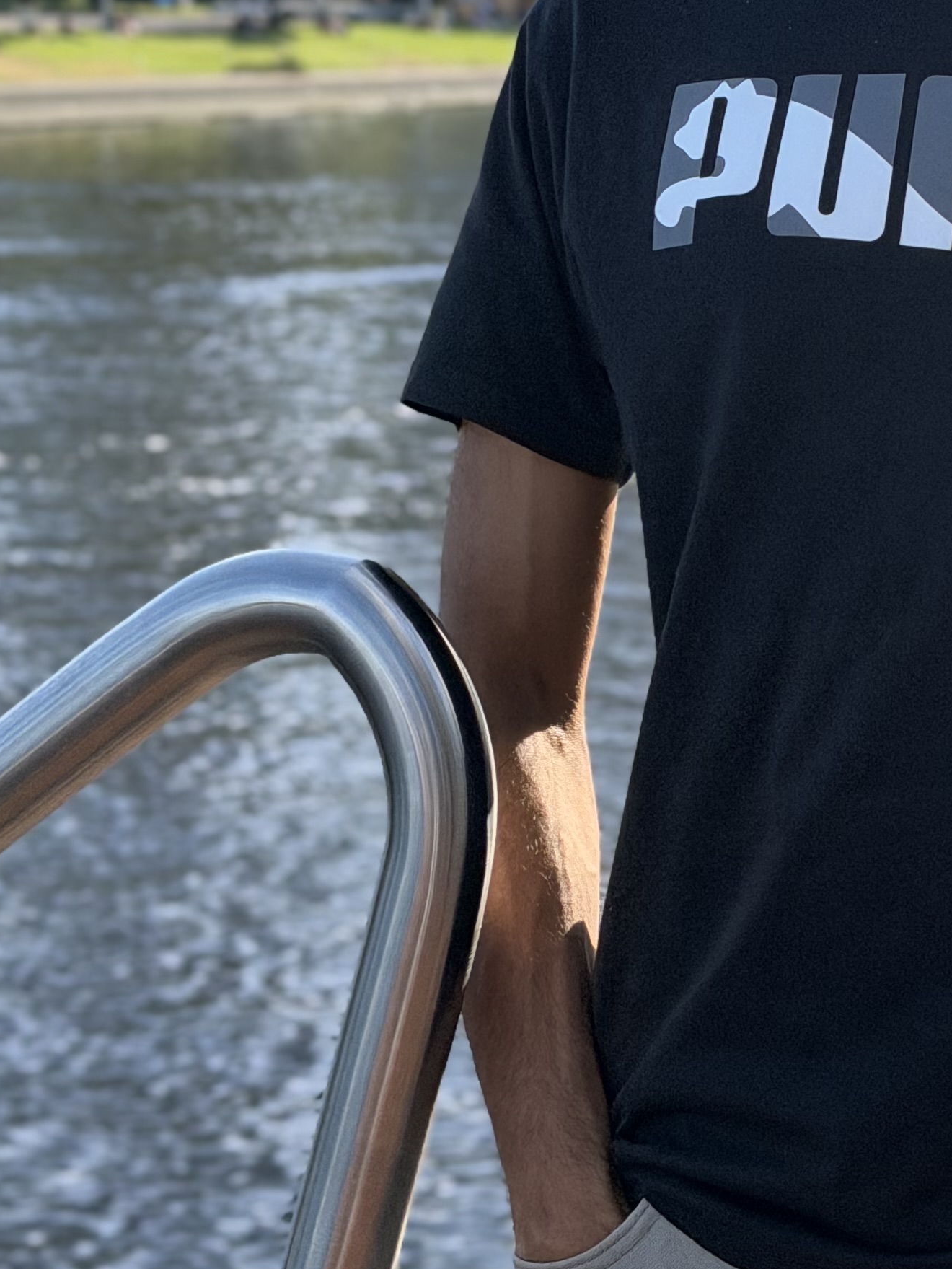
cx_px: 1036
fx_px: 4032
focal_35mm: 110
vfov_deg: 17.7
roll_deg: -0.5
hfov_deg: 13.2
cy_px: 240
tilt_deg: -4.1
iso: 100
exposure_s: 1/2865
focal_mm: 6.76
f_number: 1.78
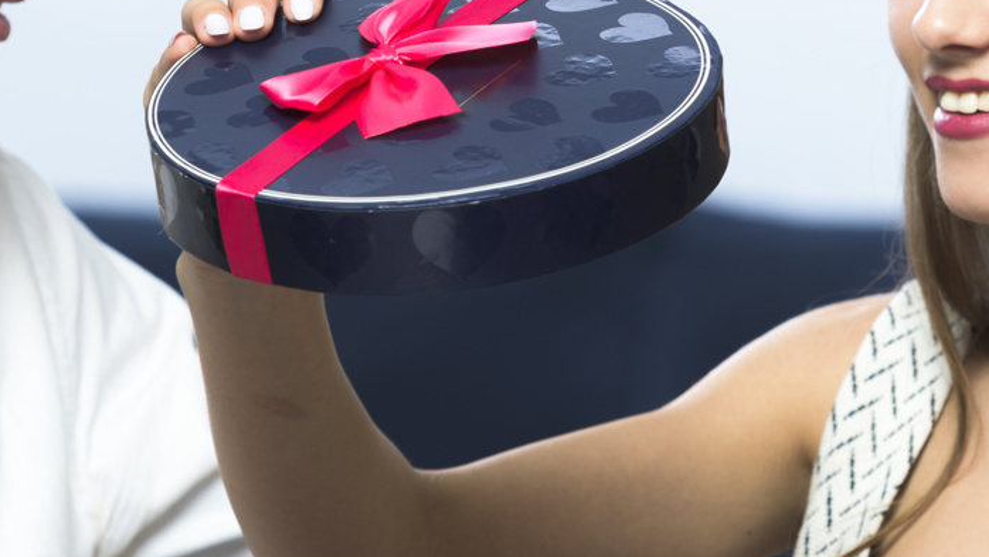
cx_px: 414
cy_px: 313
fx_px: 11017
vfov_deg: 2.9
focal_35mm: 420
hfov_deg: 5.1
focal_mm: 140
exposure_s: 1/125
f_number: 5
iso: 160
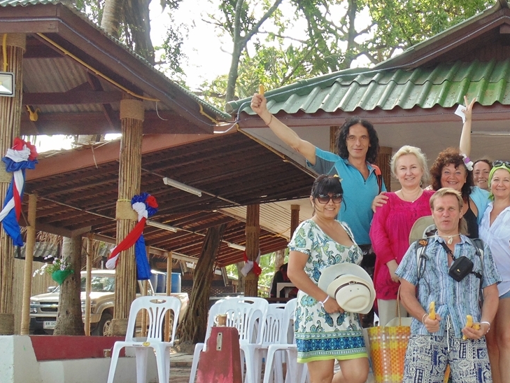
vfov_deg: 20.4
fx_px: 1061
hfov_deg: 26.3
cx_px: 435
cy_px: 265
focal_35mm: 72
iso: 80
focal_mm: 7.4
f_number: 3.6
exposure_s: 1/80
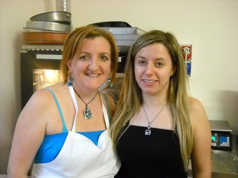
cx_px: 119
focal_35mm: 41
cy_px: 89
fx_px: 282
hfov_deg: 45.8
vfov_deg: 35.1
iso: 800
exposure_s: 1/33
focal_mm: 6.72
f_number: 3.1
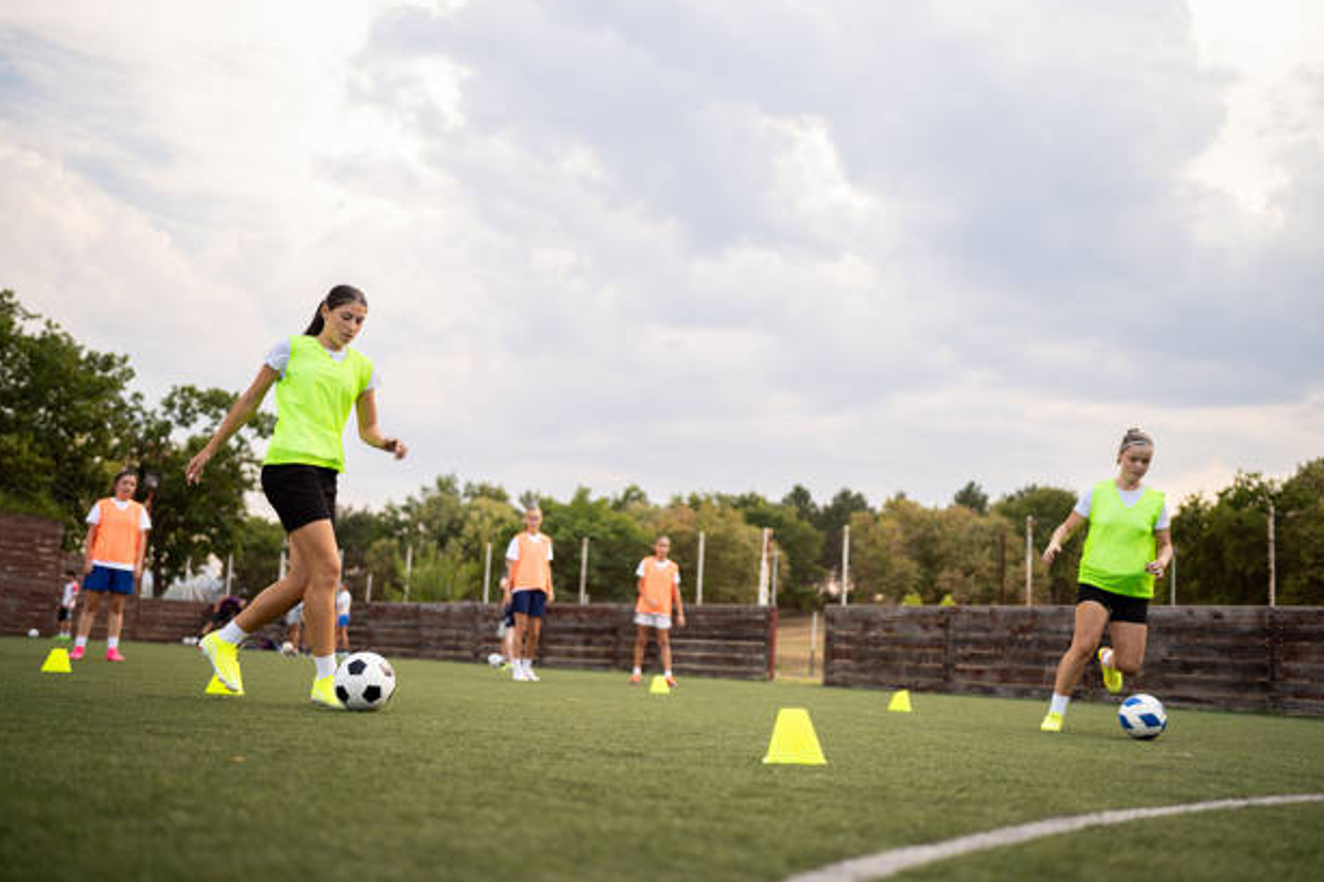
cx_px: 667
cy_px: 443
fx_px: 1323
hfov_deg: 53.2
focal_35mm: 36
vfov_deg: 36.8
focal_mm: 35
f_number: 1.6
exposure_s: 1/640
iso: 320
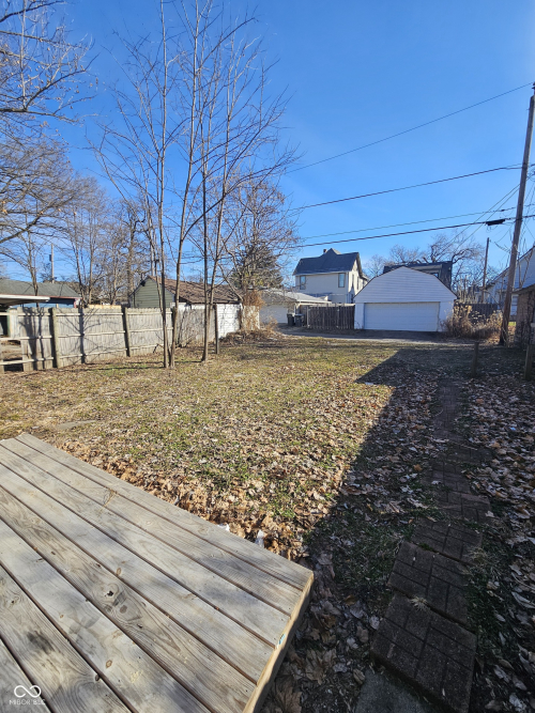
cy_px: 356
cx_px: 268
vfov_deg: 106.2
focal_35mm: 13
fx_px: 268
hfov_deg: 89.9
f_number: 2.2
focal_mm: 2.2
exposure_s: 1/1654
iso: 50
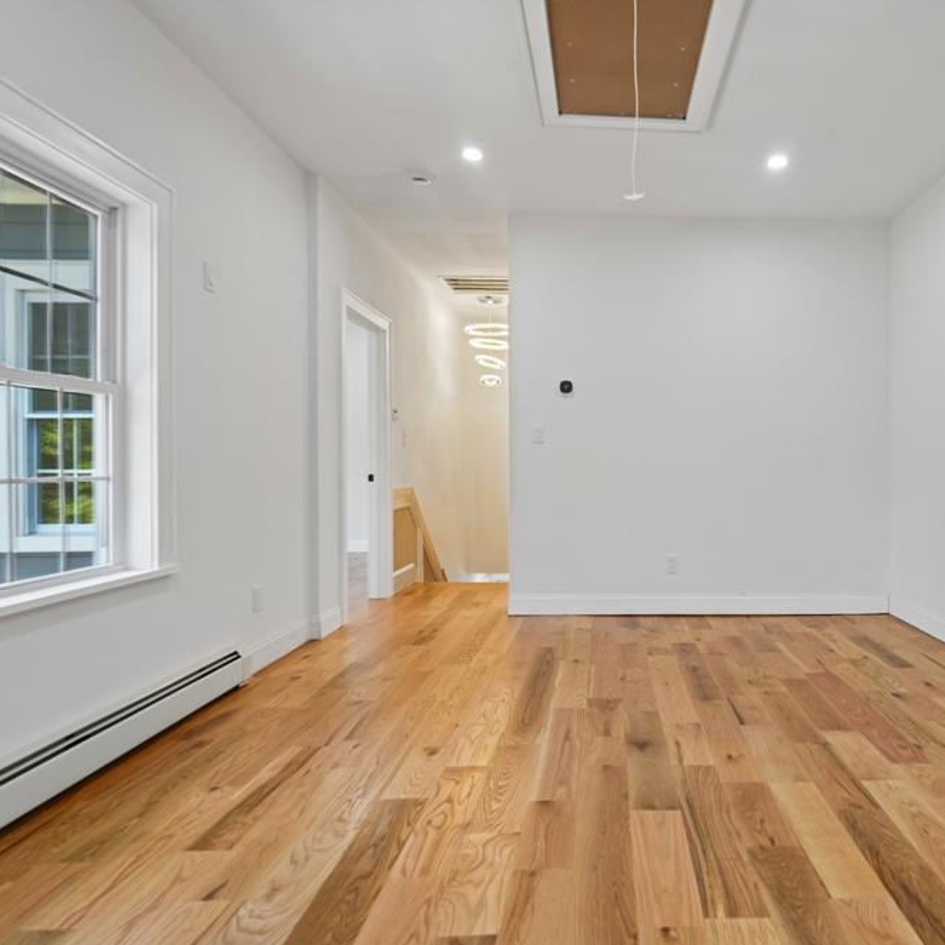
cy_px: 477
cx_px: 643
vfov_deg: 72.1
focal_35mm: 21
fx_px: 649
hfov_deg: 69.7
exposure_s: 1/13
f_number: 8
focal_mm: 16
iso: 400
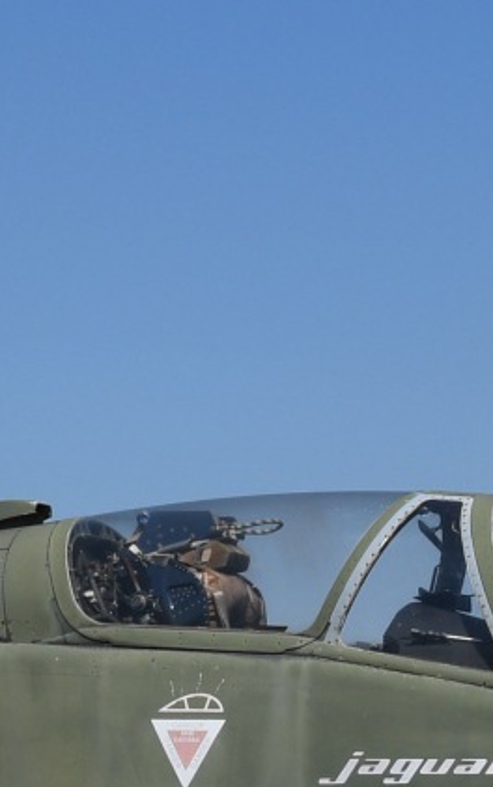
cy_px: 707
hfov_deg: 5.8
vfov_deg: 9.2
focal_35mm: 226
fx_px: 4855
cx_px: -106
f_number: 10
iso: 100
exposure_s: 1/400
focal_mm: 26
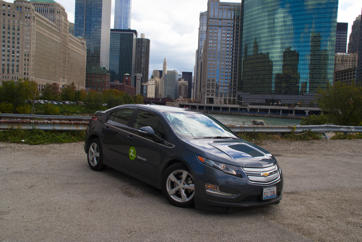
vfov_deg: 37.0
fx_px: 362
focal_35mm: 36
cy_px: 121
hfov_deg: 53.1
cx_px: 181
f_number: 11
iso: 100
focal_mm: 24
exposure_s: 1/100
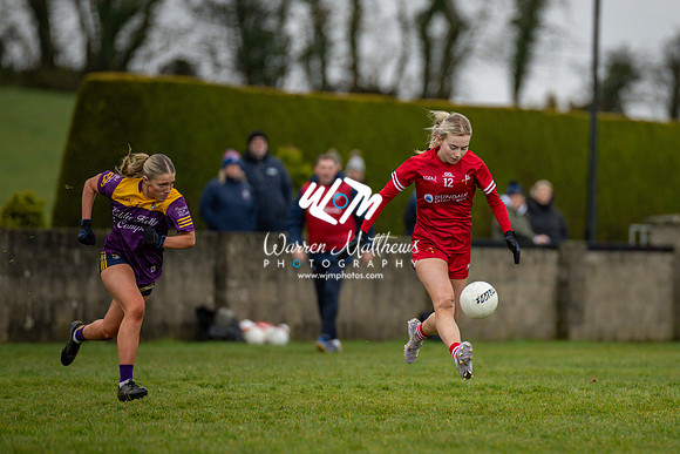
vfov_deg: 3.4
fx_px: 7671
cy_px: 265
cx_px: 451
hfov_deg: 5.1
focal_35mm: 406
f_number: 2.8
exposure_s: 1/1000
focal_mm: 300
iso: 720
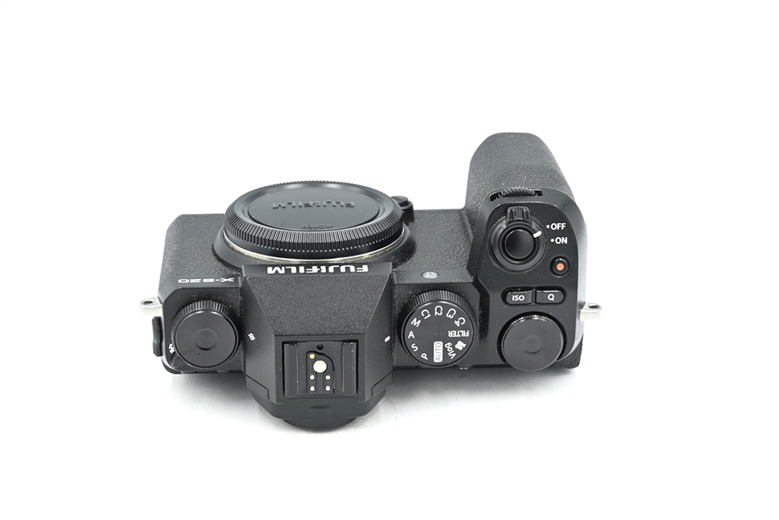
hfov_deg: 27.0
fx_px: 1623
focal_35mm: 75
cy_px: 260
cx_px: 390
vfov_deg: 18.2
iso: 100
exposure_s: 1/8
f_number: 14
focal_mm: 75
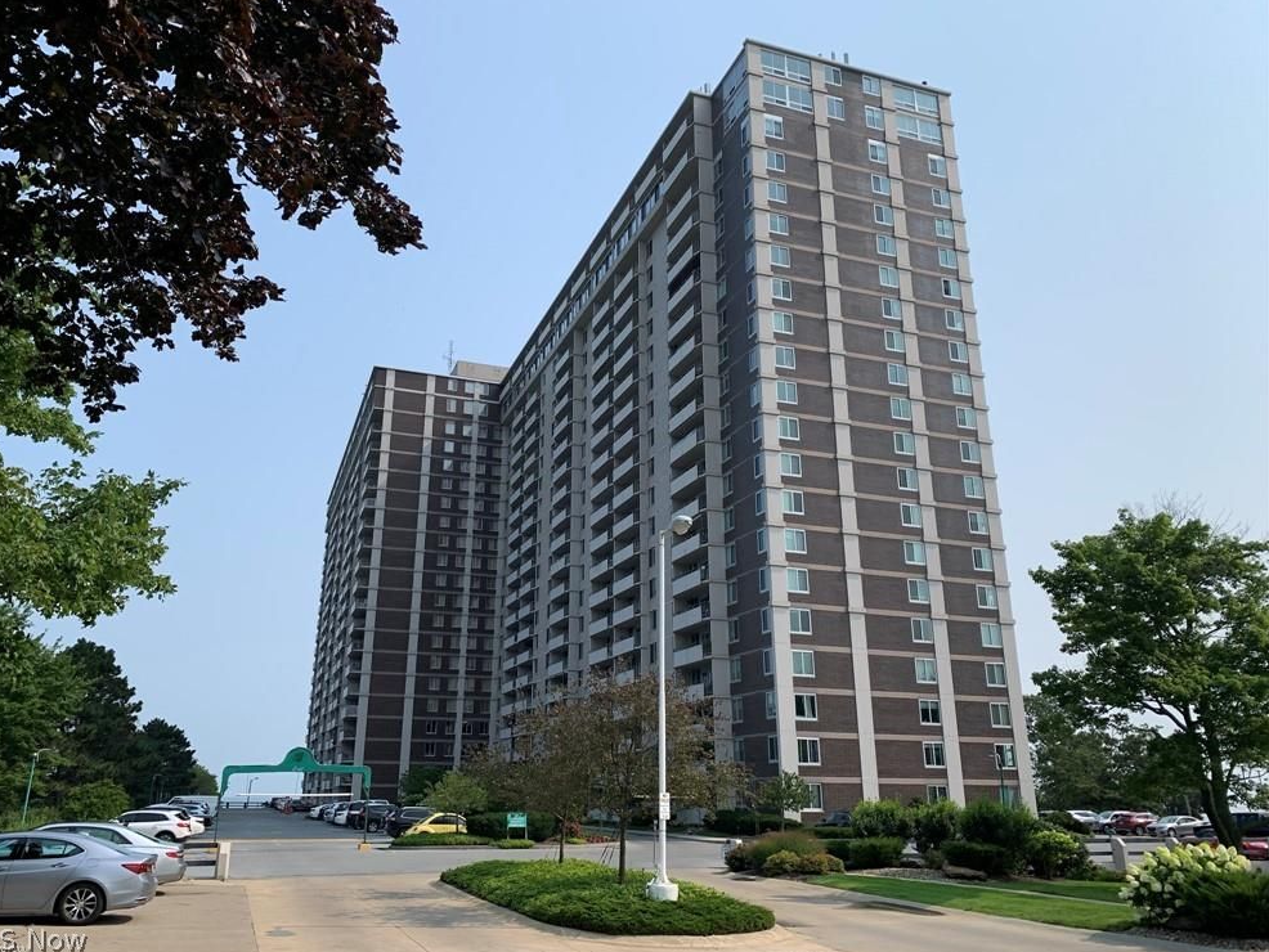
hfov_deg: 65.3
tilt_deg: +17.8
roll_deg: -0.4
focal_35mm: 27
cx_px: 611
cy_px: 467
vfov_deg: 51.4
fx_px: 990
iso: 25
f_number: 1.8
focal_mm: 4.25
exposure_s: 1/3185
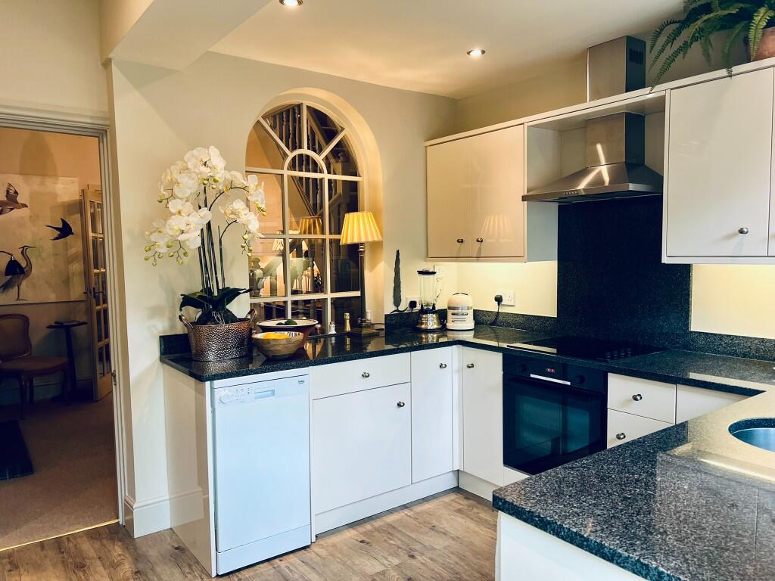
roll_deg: +0.8
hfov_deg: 67.3
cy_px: 290
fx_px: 582
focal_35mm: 26
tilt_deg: -3.5
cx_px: 388
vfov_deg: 53.1
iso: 100
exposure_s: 1/100
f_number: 1.5
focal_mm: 5.7
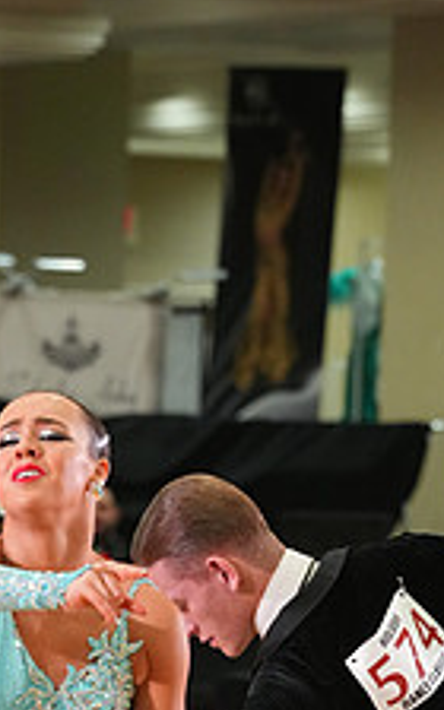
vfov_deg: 5.0
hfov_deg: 3.1
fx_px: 8131
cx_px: 265
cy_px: 894
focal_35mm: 420
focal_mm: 159
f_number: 5.6
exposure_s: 1/200
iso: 4000
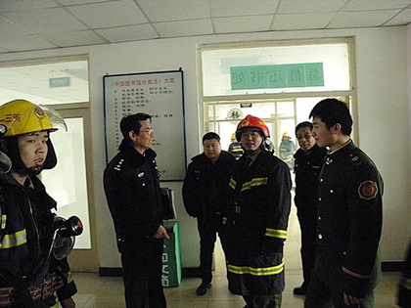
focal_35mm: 28
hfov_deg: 63.4
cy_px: 154
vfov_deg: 49.7
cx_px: 206
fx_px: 332
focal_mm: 5
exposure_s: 1/29.6
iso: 800
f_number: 3.5
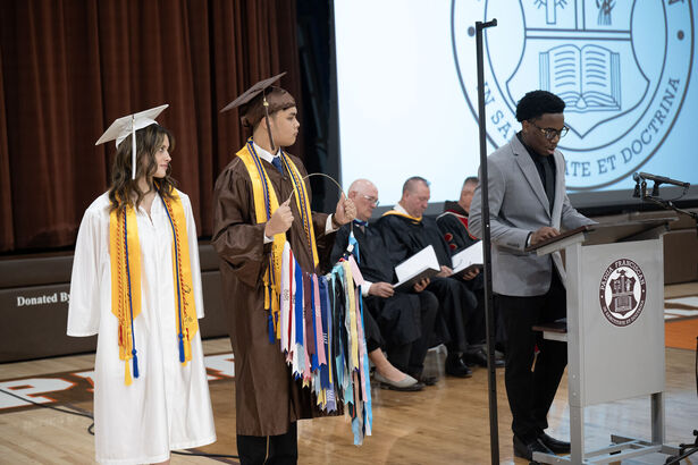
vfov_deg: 19.5
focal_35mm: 70
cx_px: 349
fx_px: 1357
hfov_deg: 28.8
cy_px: 232
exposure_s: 1/80
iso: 1600
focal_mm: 70
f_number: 3.2
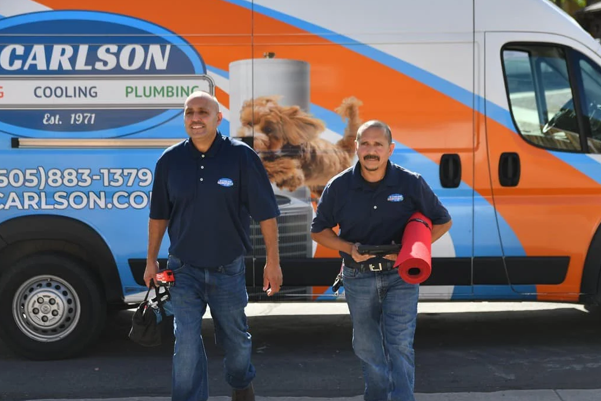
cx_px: 317
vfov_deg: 15.5
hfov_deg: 23.1
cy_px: 212
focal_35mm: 88
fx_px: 1469
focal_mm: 50
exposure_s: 1/1600
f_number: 2.8
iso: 100
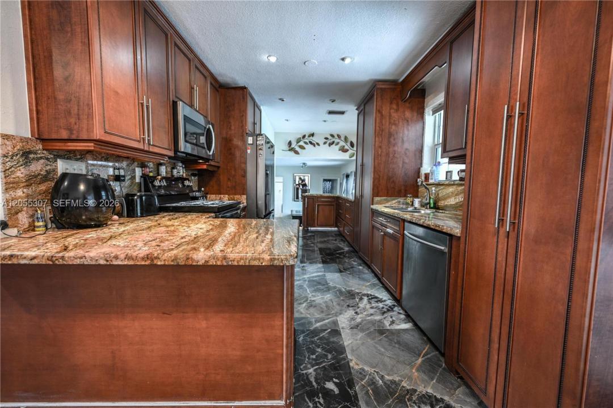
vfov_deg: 81.2
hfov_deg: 104.3
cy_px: 204
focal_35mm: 14
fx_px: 238
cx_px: 306
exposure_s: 1/15
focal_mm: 14
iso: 320
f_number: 3.2
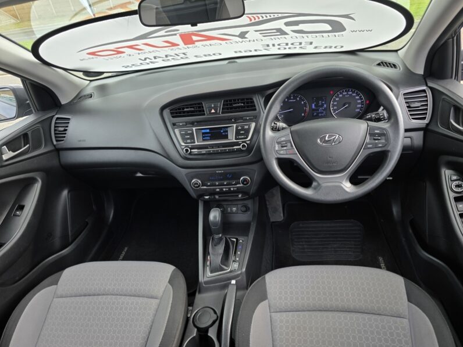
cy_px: 174
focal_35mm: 23
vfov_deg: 58.9
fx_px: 308
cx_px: 232
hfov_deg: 73.9
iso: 40
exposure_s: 1/180
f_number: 1.7
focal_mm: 6.3
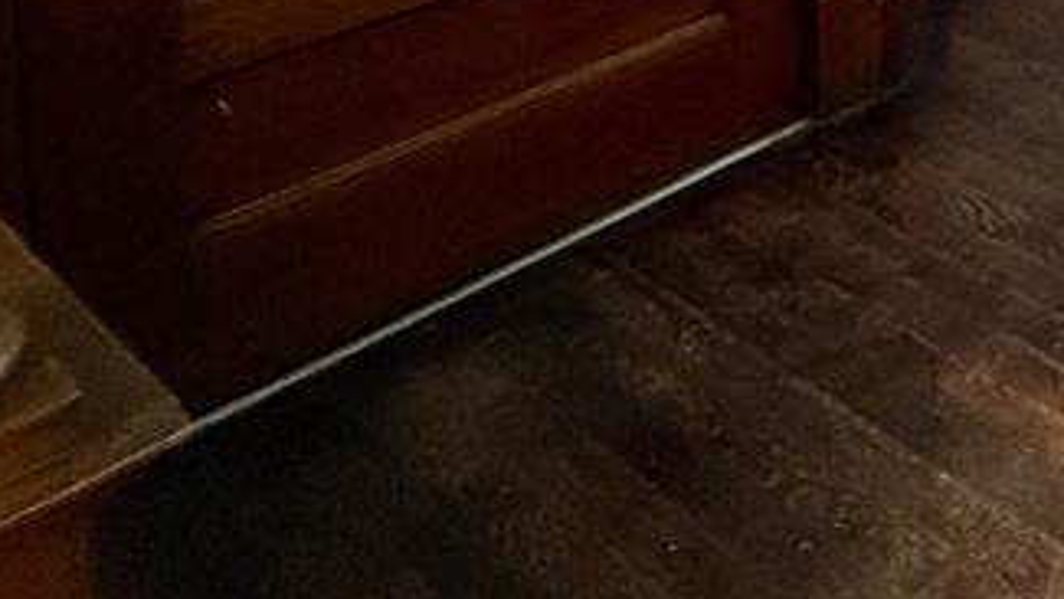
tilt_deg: -2.7
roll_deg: -0.1
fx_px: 1355
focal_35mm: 48
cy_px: -543
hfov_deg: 29.3
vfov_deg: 18.3
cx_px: 1542
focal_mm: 2.22
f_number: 2.2
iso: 320
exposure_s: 1/120
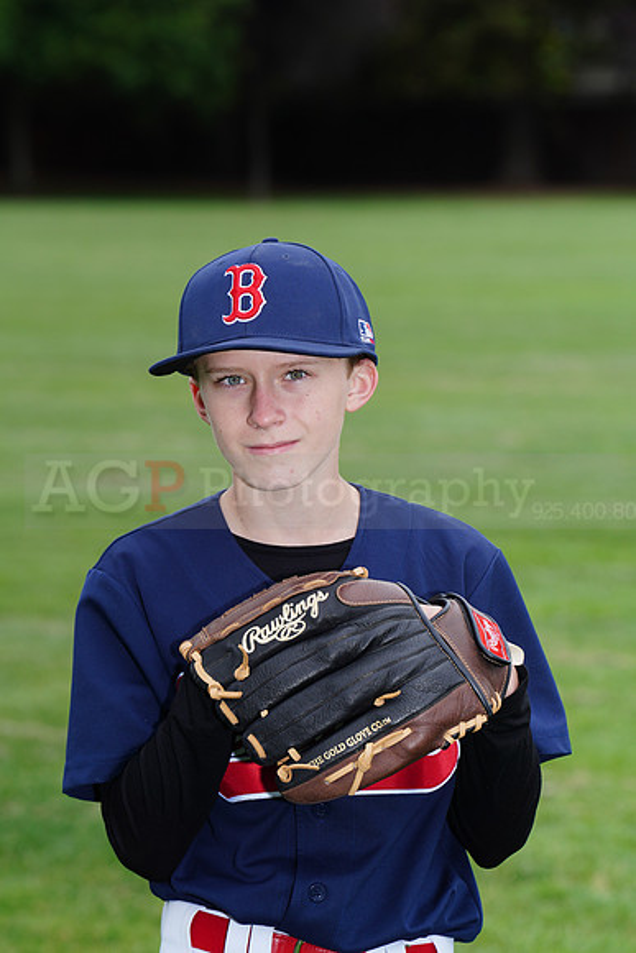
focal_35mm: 200
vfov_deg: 10.3
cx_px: 318
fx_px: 5296
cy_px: 476
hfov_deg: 6.9
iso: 200
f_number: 9
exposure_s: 1/250
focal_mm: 200
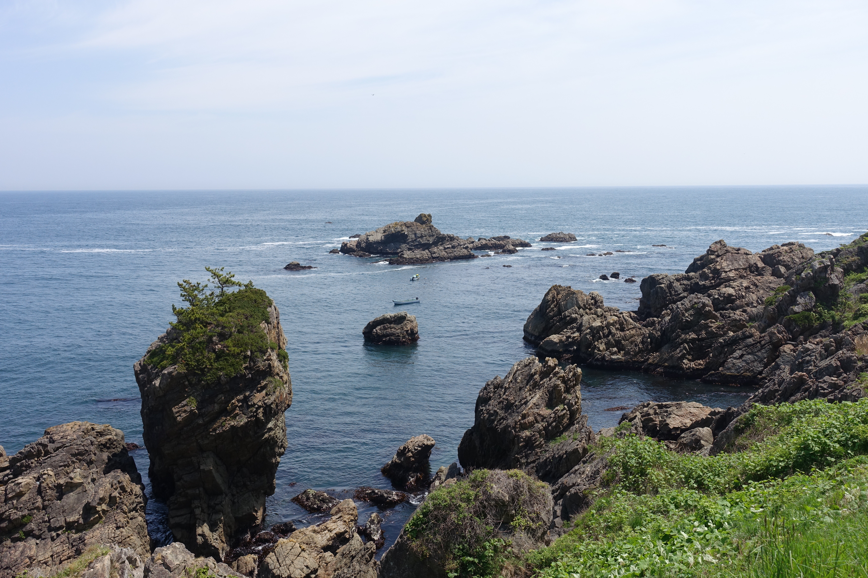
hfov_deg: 58.7
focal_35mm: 32
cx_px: 434
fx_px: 771
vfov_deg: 41.1
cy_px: 289
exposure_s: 1/500
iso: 125
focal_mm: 11.81
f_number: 5.6
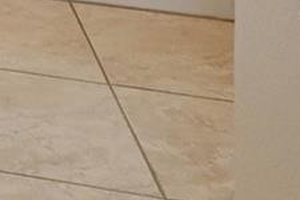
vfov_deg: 8.5
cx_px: -512
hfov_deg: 12.1
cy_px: -507
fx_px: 980
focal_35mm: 118
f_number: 8
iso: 100
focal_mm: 11
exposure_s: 1/30
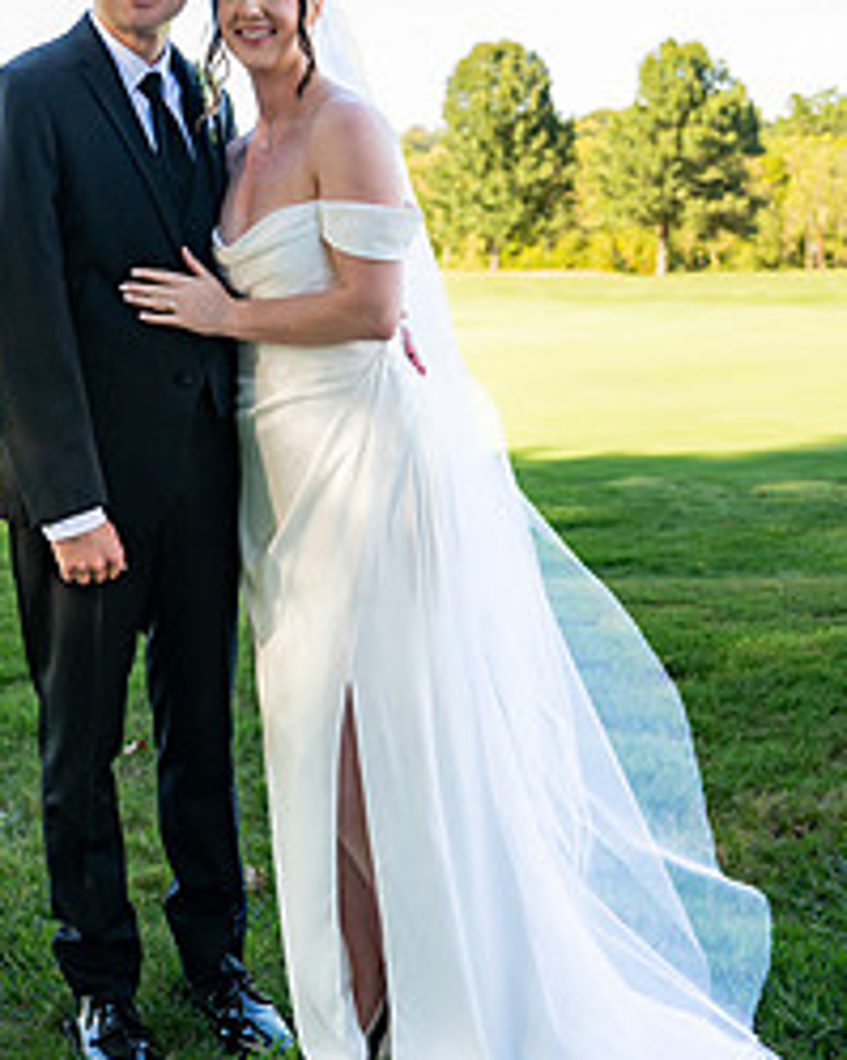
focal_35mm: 56
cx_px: 281
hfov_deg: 27.0
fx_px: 1756
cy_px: 353
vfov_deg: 33.3
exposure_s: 1/1000
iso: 400
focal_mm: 33
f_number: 3.2
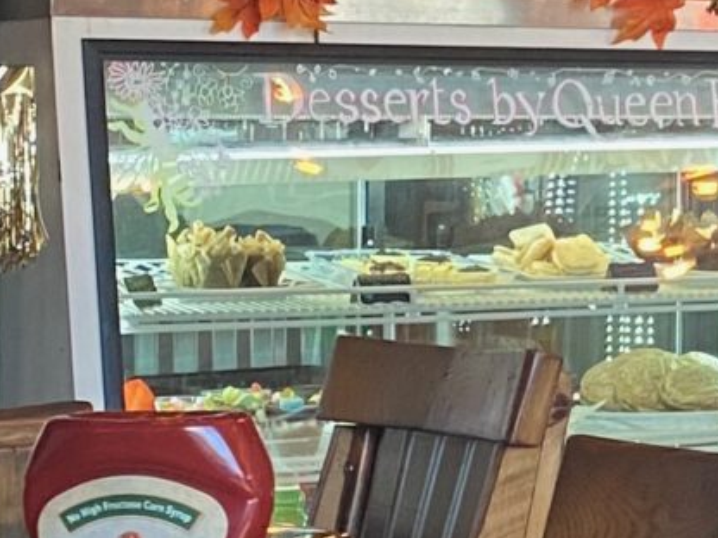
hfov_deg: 10.9
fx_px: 3319
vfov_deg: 9.2
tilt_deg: +2.2
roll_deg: -0.2
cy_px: 50
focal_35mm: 160
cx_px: 1584
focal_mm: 4.25
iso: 125
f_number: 1.8
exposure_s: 1/60
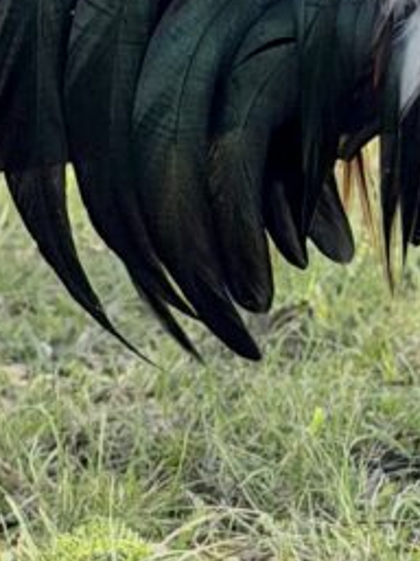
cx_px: 477
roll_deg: +0.8
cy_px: -33
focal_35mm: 192
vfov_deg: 10.2
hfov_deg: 7.7
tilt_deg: -1.0
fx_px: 3106
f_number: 1.78
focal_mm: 6.76
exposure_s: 1/2667
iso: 80
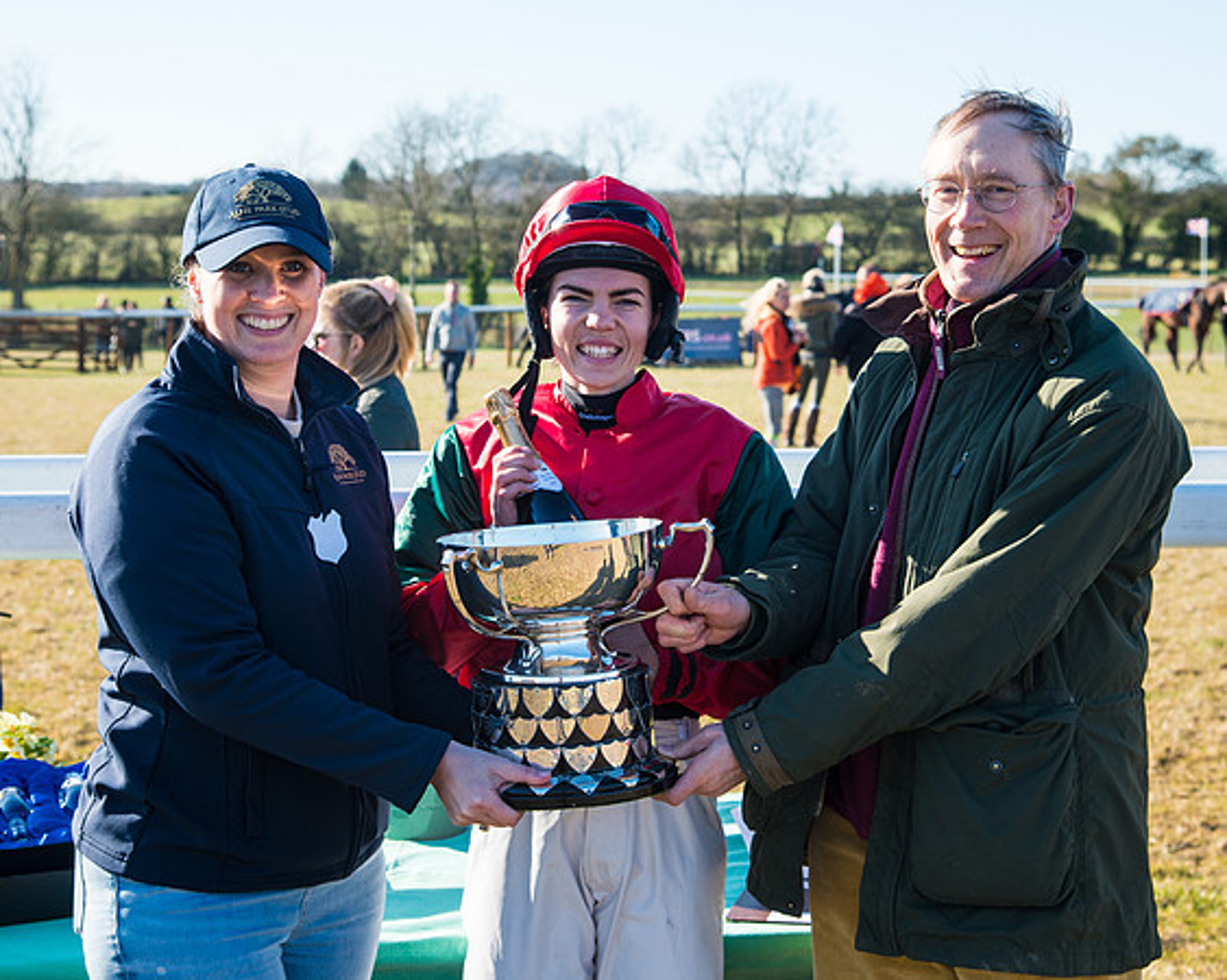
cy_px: 426
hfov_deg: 27.1
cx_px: 634
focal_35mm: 70
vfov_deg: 21.8
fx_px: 2544
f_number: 5
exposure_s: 1/250
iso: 125
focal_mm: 55
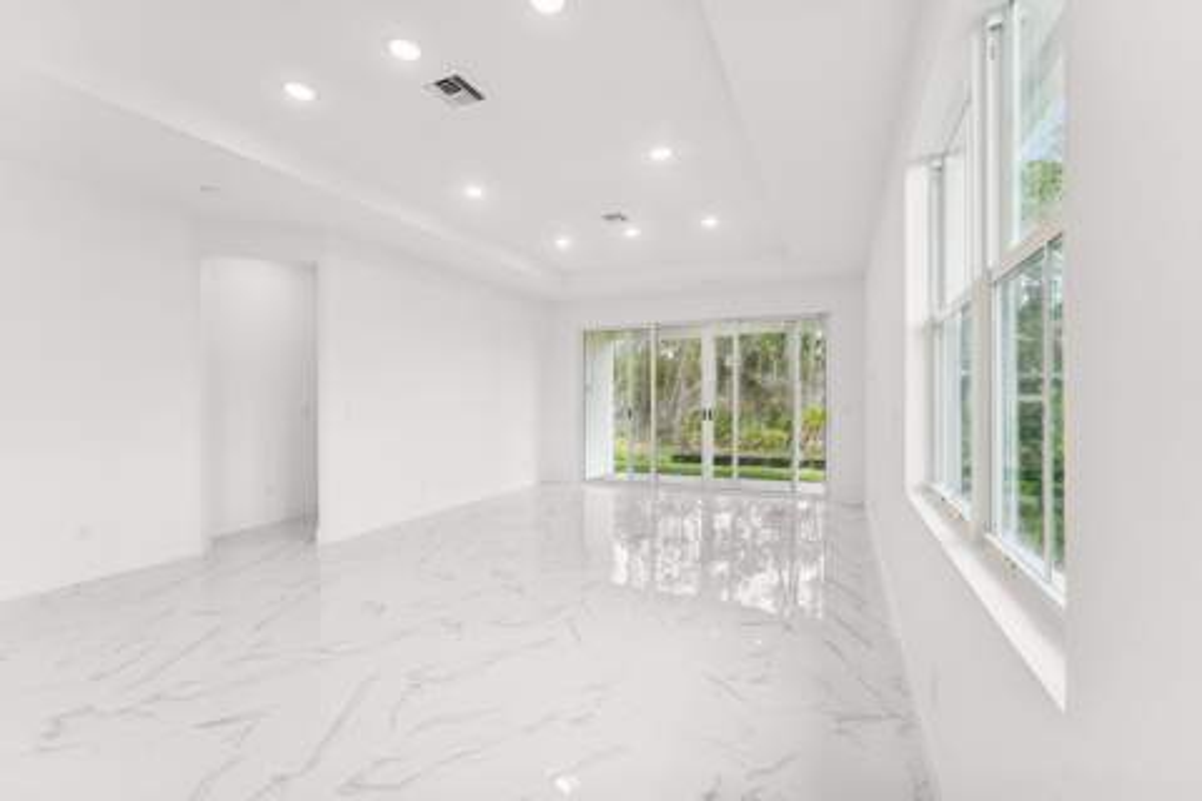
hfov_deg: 104.3
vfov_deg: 81.2
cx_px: 601
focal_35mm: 14
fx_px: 467
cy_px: 400
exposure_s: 1/13
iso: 200
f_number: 8
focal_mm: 14
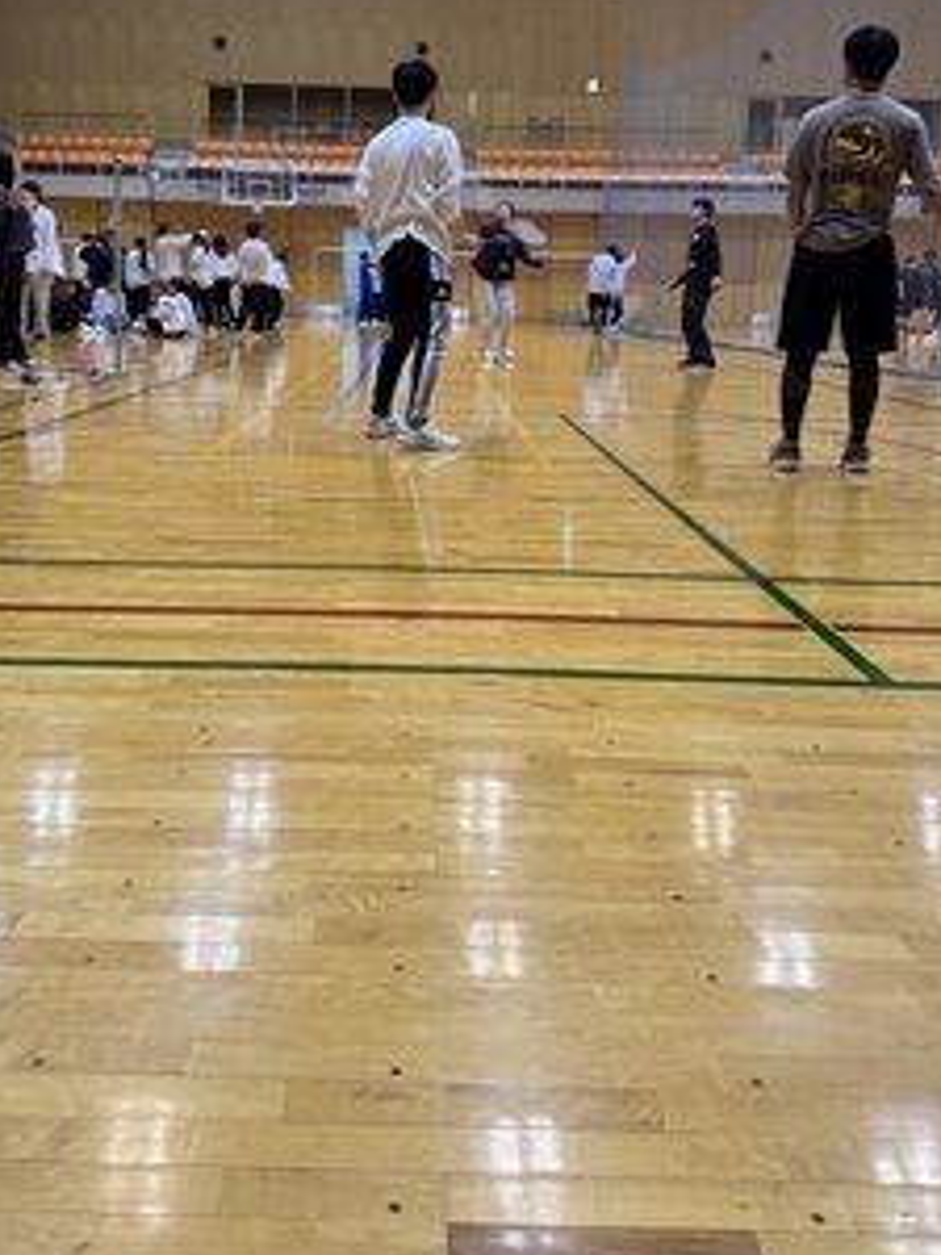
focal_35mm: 32
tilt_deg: -9.0
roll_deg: -0.9
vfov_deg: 56.2
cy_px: 477
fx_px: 1160
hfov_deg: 44.1
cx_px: 414
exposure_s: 1/60
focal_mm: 6.76
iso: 250
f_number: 1.78
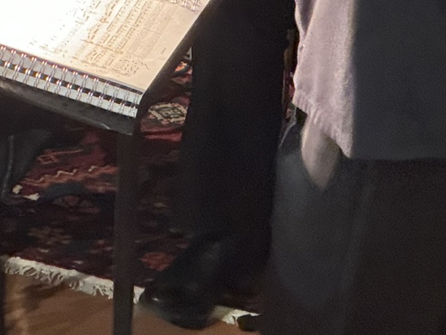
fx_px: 5027
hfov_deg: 5.1
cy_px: -124
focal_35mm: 390
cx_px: -115
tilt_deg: -27.8
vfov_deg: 3.8
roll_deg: -1.1
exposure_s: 1/25
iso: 1250
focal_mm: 15.66
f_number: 2.8
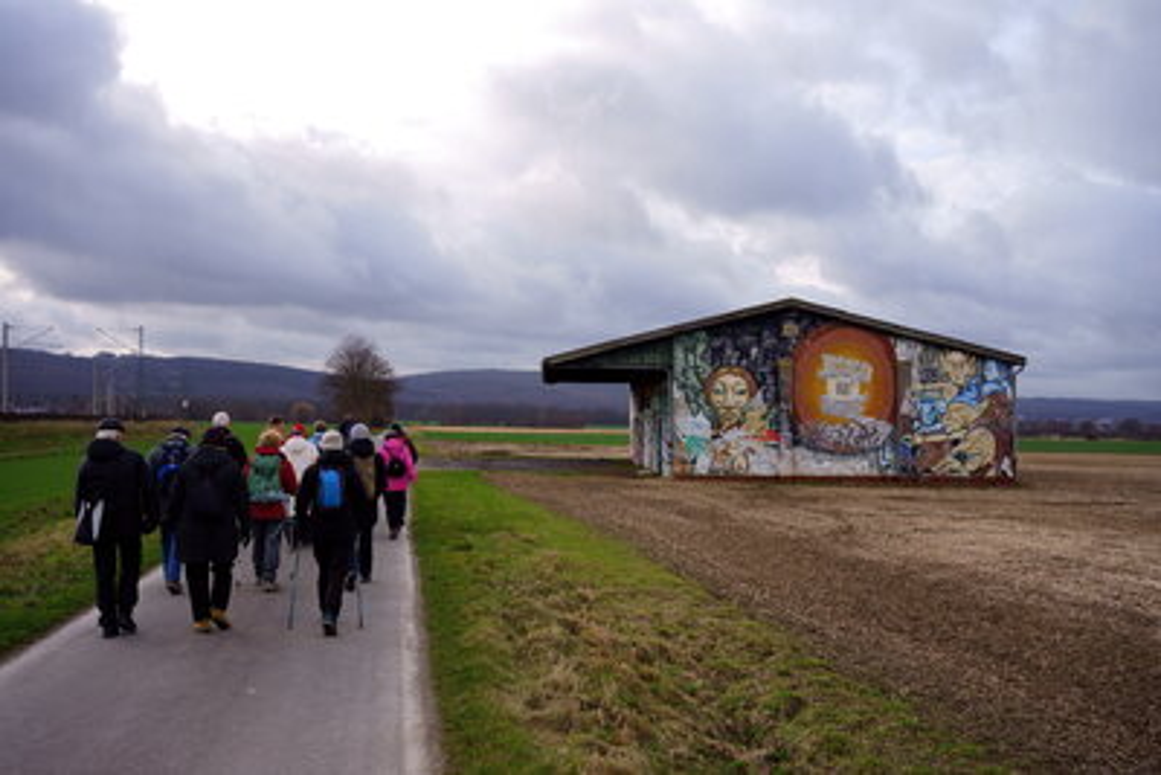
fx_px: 1129
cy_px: 388
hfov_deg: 54.4
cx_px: 580
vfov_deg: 37.9
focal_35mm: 35
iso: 100
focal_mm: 35
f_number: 5.6
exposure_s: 1/200
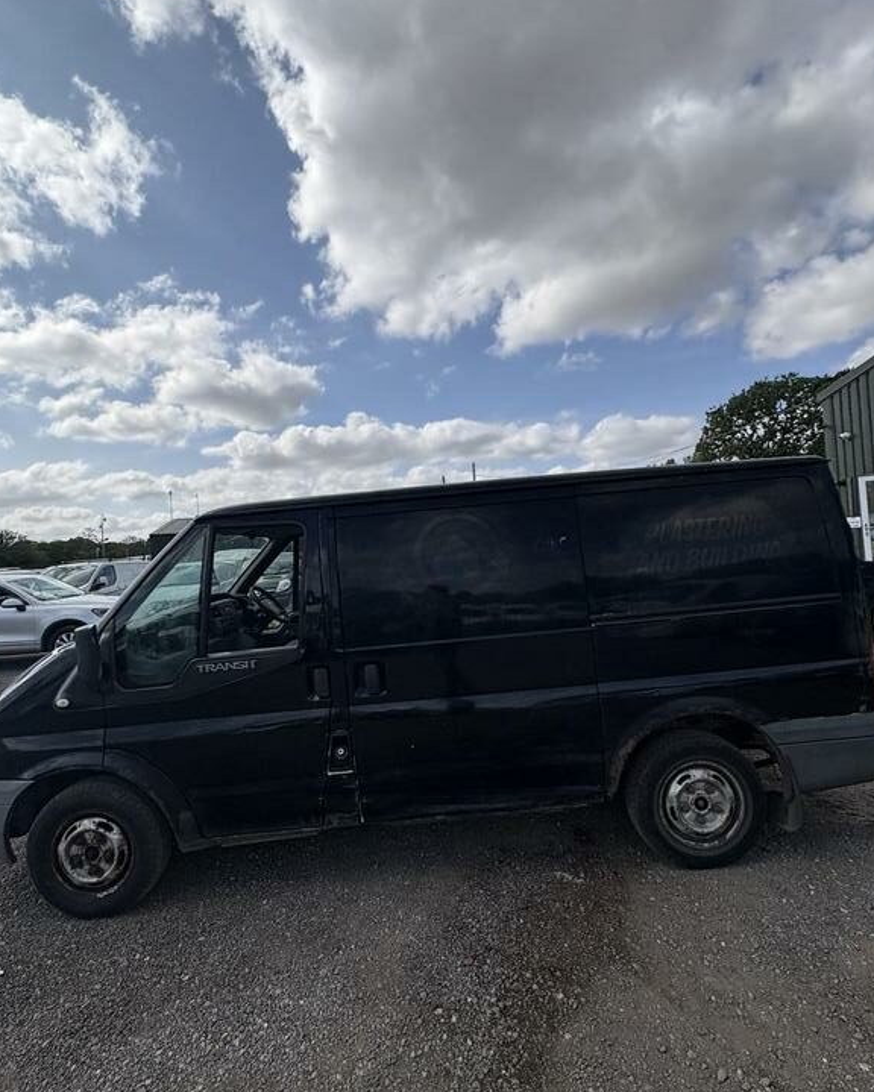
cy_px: 541
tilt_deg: +10.4
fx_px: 550
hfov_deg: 77.0
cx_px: 428
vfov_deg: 89.6
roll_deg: +4.8
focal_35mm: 17
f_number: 2.2
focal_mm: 2.22
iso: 50
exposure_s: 1/2674
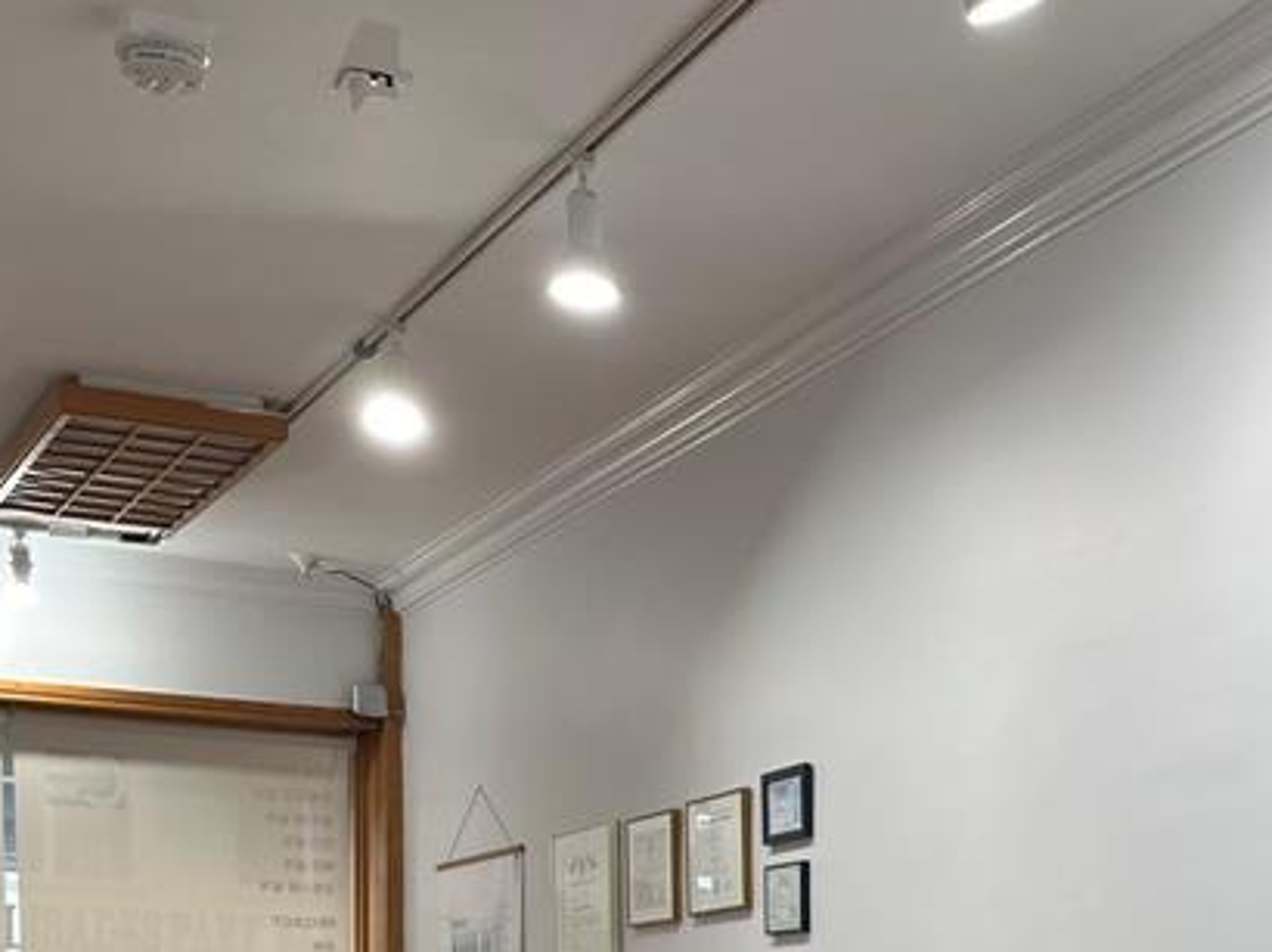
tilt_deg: -2.8
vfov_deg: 21.0
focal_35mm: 65
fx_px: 2387
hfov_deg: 28.7
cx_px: 1132
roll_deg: -0.1
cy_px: 1157
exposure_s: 1/120
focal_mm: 5.1
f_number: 1.6
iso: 100
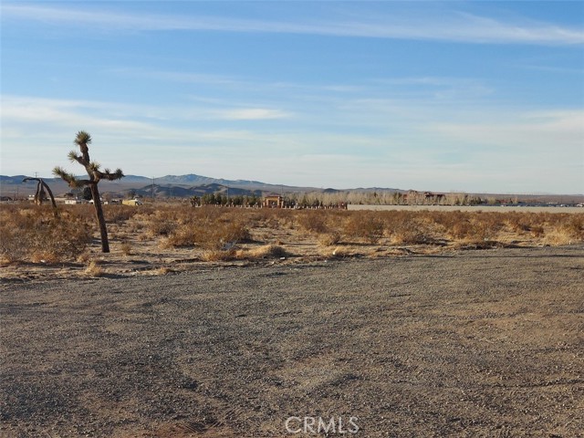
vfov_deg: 54.9
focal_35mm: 25
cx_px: 292
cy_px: 219
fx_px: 422
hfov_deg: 69.4
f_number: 2
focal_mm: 4.6
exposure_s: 1/1165
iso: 50
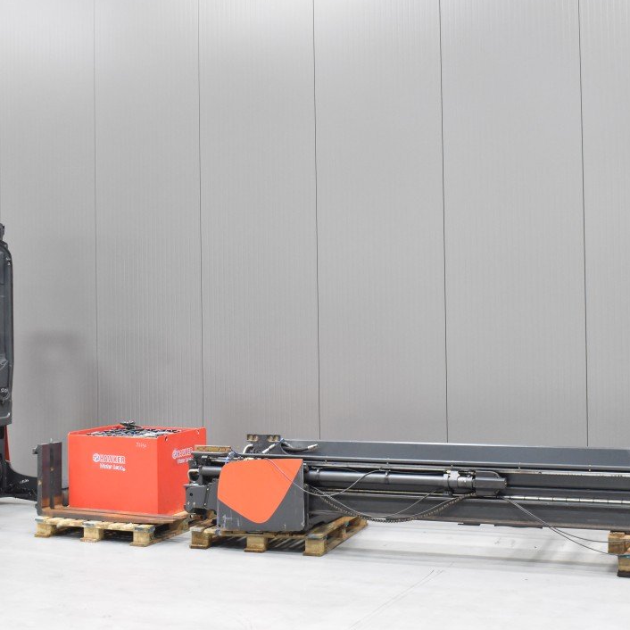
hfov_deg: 32.8
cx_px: 321
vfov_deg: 32.8
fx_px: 1071
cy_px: 317
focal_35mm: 52
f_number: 4.5
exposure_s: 1/30
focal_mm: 24
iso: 1600
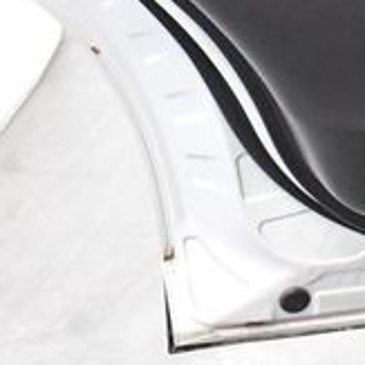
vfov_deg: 14.0
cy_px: -110
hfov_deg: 14.2
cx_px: 392
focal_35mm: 120
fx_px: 1432
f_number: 3.5
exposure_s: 1/80
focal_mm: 18
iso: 3200
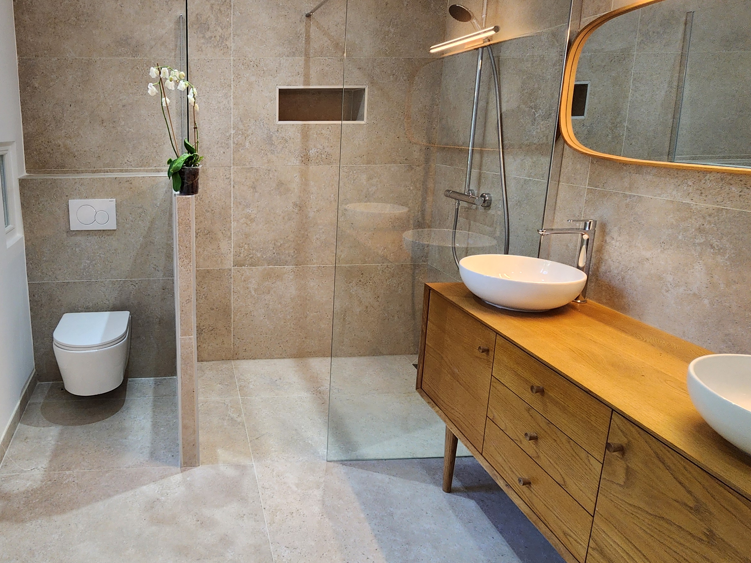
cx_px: 220
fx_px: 477
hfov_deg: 72.8
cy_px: 245
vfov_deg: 60.9
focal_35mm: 22
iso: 125
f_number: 2.2
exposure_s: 1/50
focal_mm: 2.2
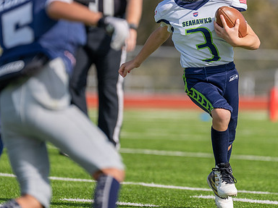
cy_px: 77
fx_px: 3297
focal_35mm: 411
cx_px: 191
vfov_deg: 3.6
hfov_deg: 4.8
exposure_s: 1/2000
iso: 100
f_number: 2.8
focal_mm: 200
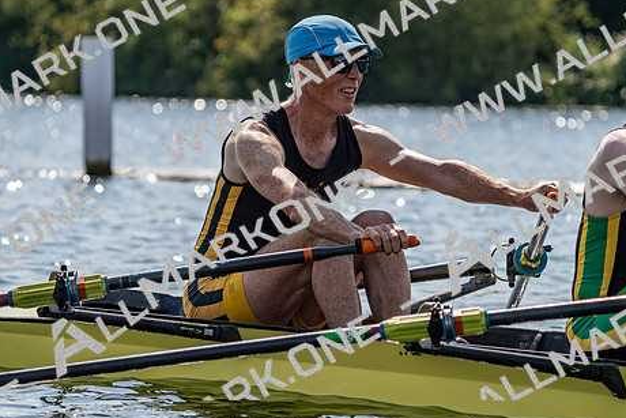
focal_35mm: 252
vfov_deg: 5.5
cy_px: 167
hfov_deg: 8.2
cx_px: 328
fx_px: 4383
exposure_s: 1/1600
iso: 160
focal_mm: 200
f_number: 5.6
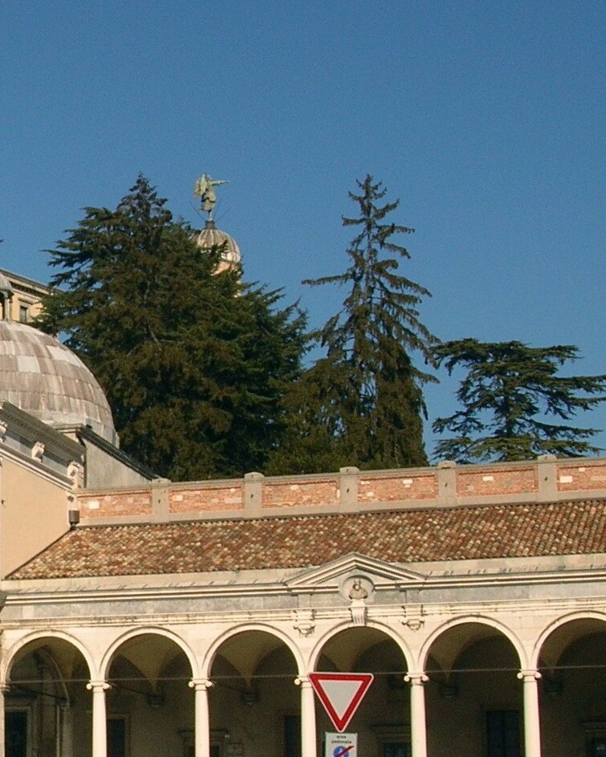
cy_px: 413
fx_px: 1994
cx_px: -119
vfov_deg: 21.5
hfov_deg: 16.6
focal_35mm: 89
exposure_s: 1/484
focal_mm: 6.6
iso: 50
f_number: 5.9
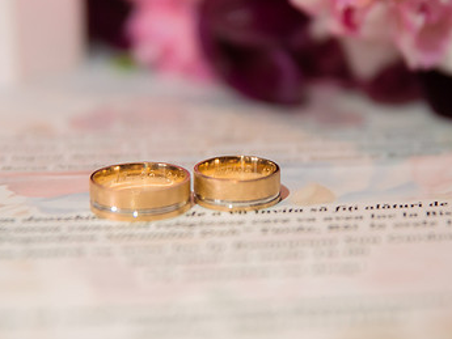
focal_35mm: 119
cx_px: 261
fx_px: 1554
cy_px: 164
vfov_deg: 12.5
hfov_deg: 16.5
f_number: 2.8
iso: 1250
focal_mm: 70
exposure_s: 1/250
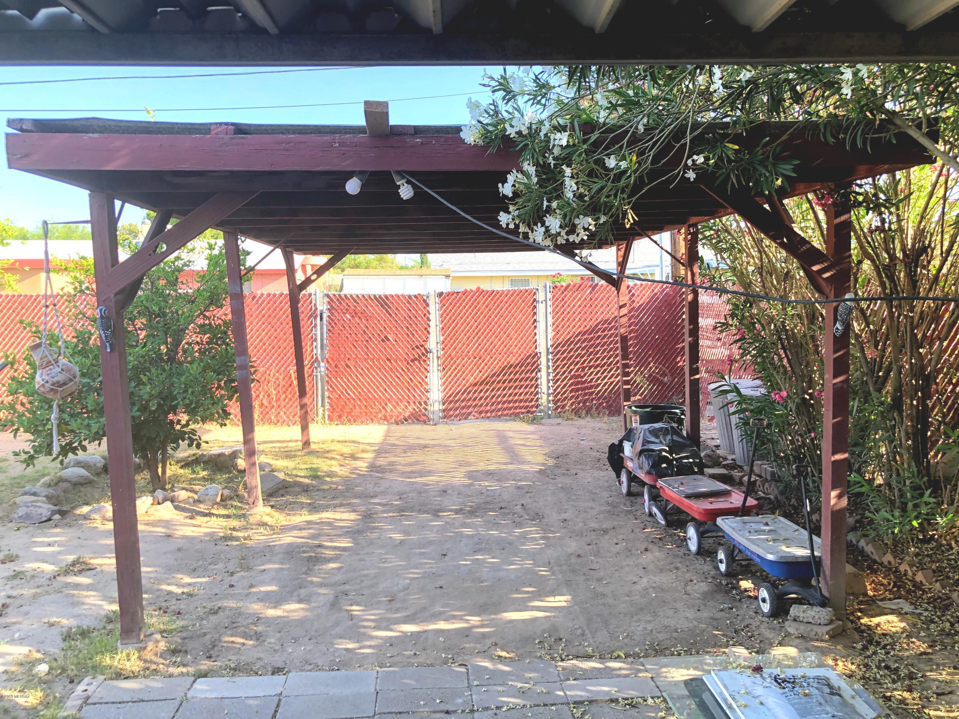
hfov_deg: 63.4
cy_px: 360
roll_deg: +0.3
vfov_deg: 49.7
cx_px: 480
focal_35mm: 28
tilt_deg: -4.9
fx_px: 776
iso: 20
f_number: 1.8
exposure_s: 1/167
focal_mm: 3.99
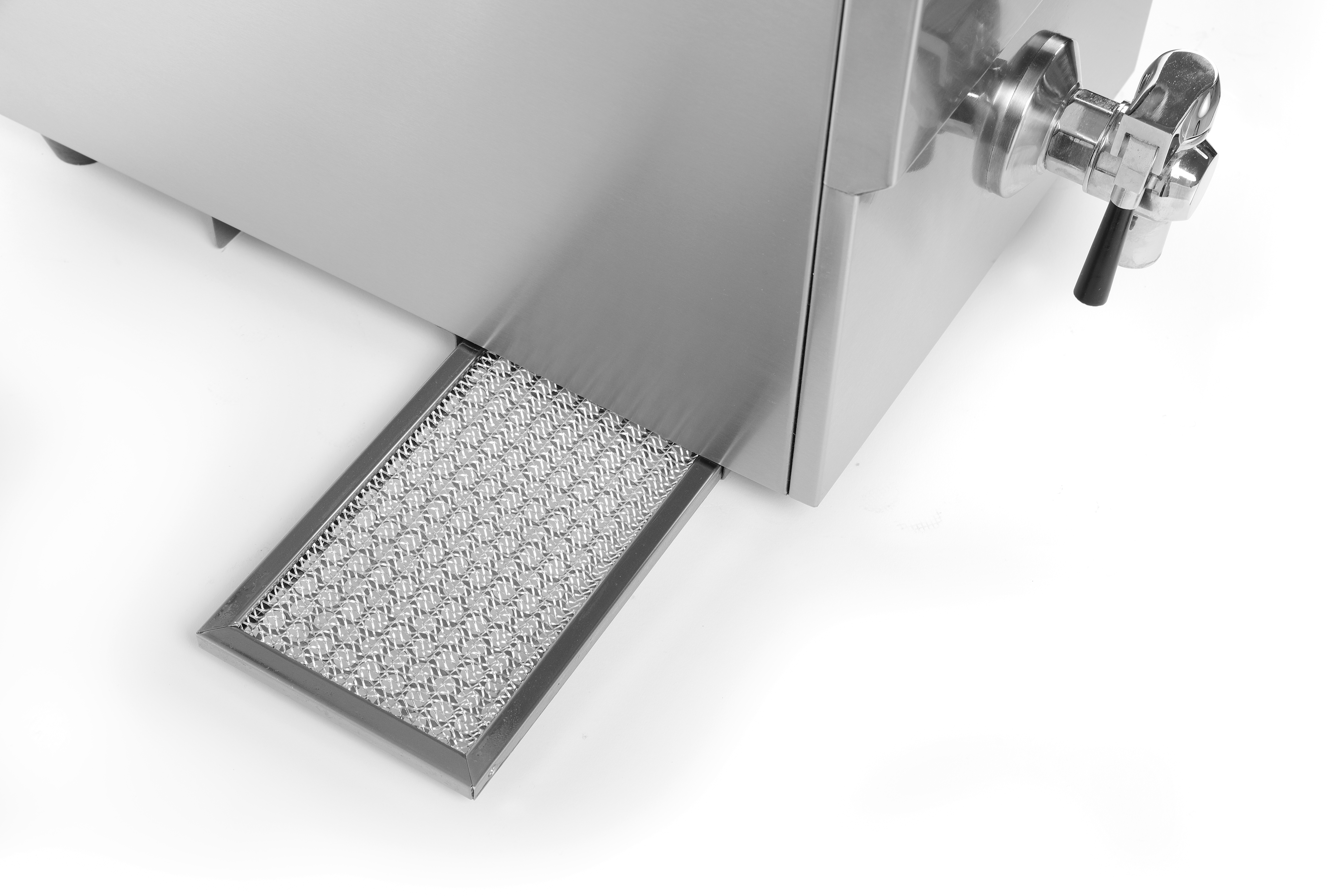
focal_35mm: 63
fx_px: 2351
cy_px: 448
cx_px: 672
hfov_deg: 31.9
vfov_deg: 21.6
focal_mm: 63
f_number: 13
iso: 200
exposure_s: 1/80
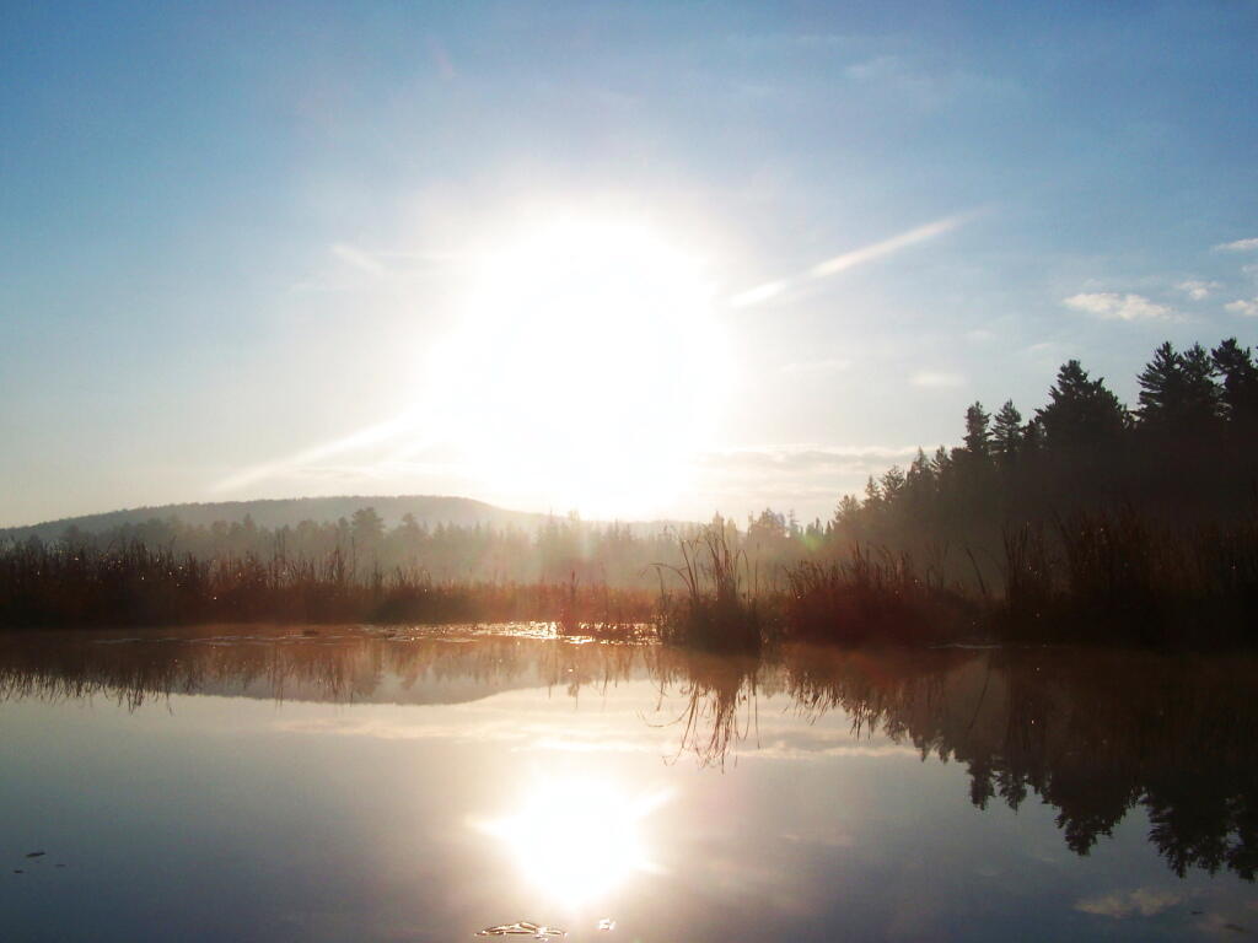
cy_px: 472
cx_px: 629
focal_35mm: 38
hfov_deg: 49.0
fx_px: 1381
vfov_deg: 37.7
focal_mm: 6.3
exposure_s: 1/1600
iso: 80
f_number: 5.6
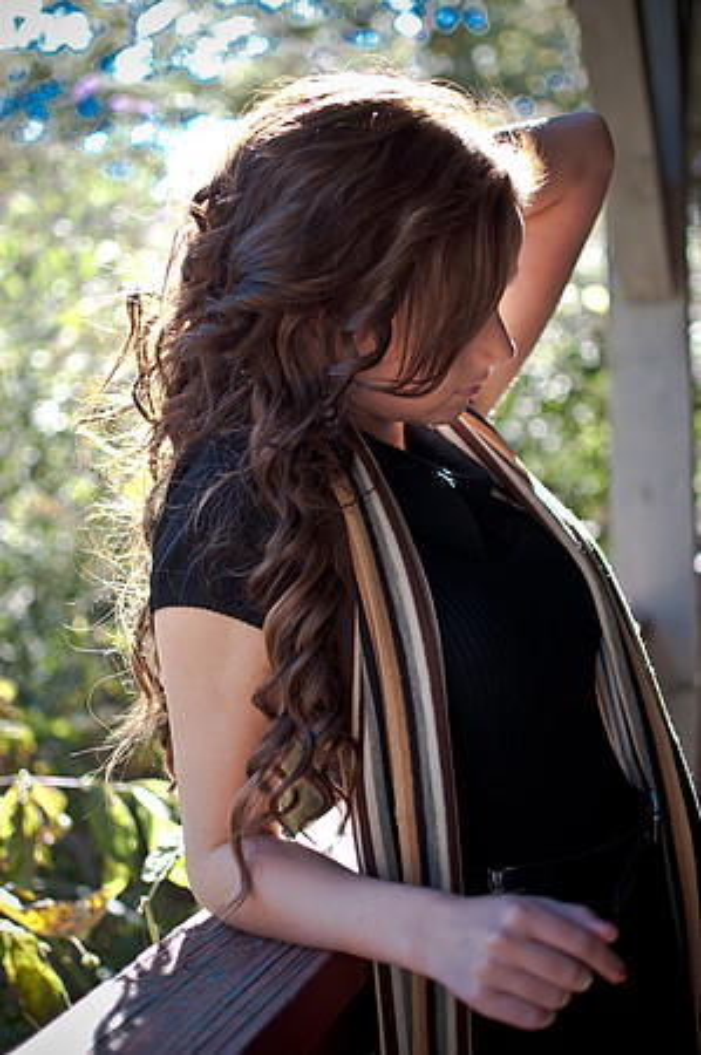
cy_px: 528
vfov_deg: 37.9
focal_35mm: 52
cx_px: 350
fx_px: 1537
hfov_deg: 25.7
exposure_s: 1/500
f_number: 1.8
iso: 200
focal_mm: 35
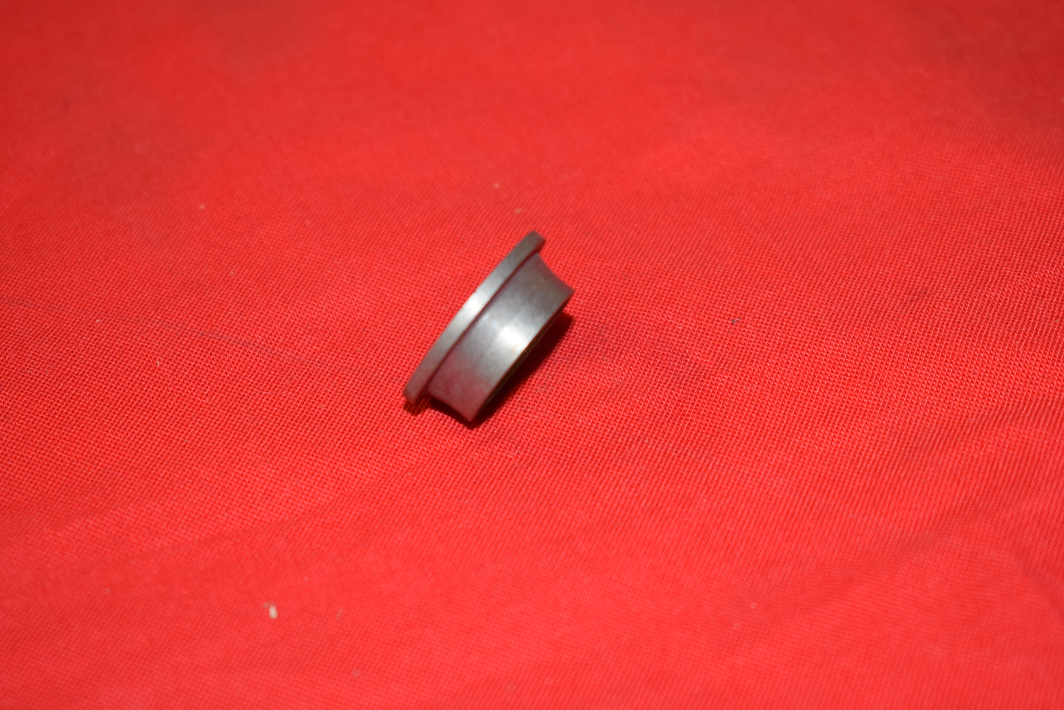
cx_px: 532
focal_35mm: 82
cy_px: 355
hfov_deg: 24.6
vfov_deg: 16.6
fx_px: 2439
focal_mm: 55
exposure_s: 1/60
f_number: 5.6
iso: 500
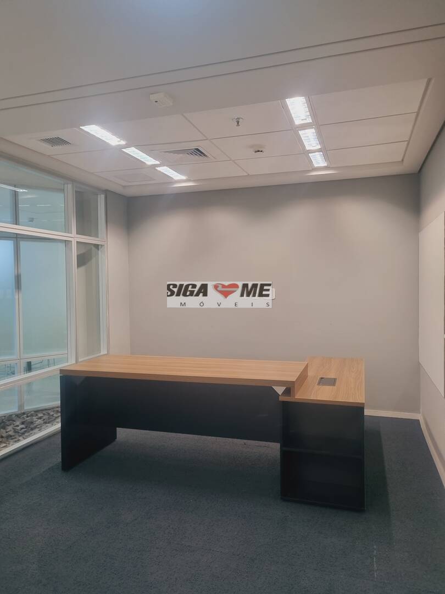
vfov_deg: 67.3
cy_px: 297
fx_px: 446
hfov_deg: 53.1
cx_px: 222
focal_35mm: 26
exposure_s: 1/40
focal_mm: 5.4
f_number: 1.8
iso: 250
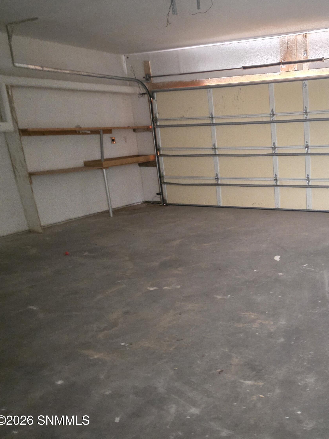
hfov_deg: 42.0
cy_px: 219
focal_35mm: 31
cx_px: 291
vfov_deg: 58.4
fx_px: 393
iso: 5000
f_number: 1.7
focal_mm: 6.3
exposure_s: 1/15
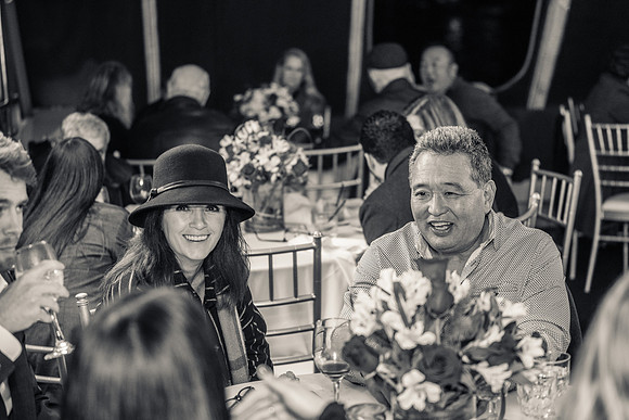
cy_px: 210
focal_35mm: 70
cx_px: 314
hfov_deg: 28.8
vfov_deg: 19.5
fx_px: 1223
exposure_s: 1/160
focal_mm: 70
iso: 2500
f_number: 2.8
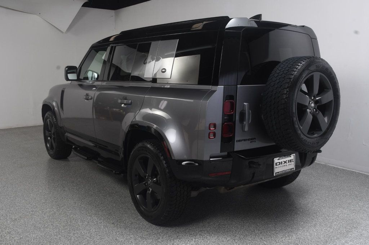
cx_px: 184
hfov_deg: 55.8
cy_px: 122
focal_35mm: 34
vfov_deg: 38.9
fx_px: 348
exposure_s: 1/160
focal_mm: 23
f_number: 10
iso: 100
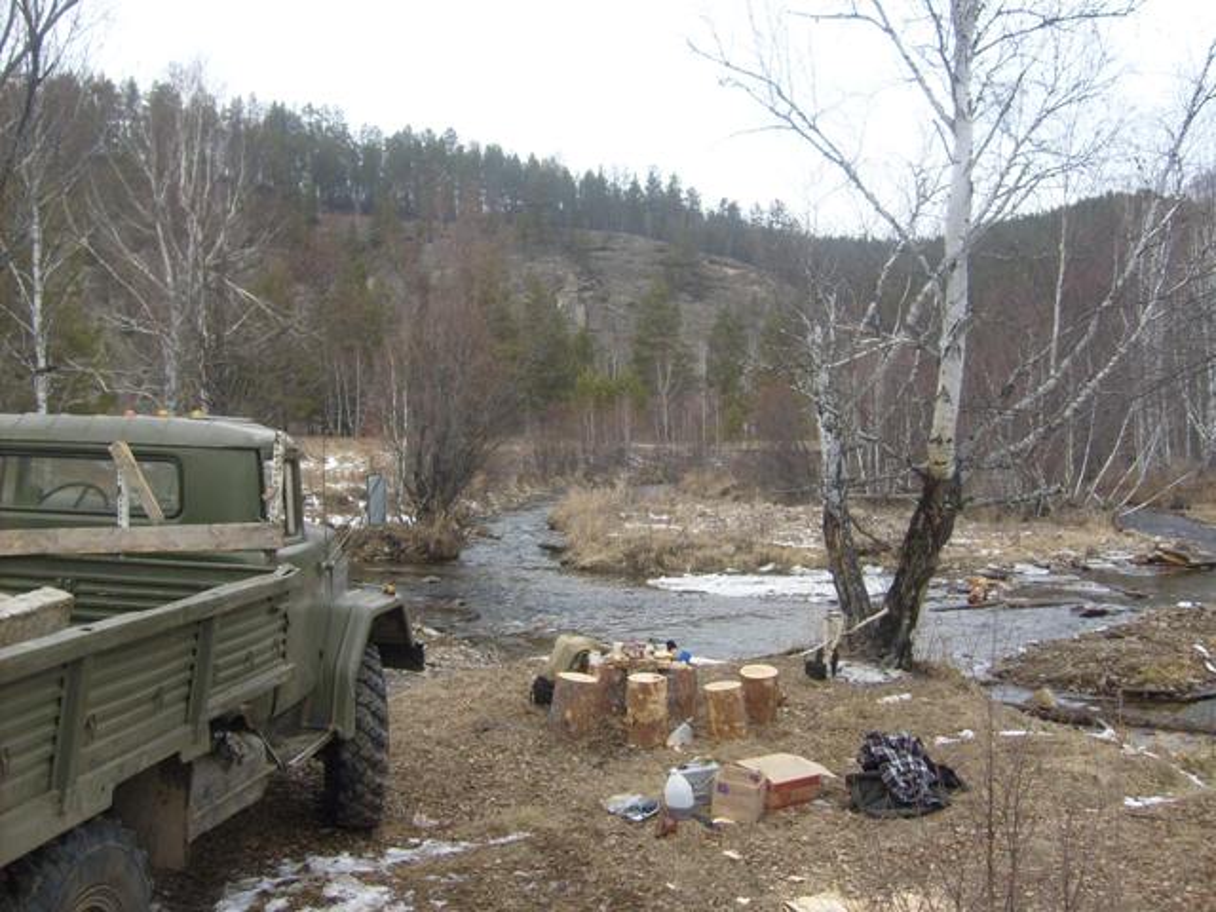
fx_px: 1229
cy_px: 456
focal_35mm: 35
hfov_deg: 52.6
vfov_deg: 40.7
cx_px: 608
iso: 80
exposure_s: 1/250
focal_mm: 5.8
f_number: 2.8
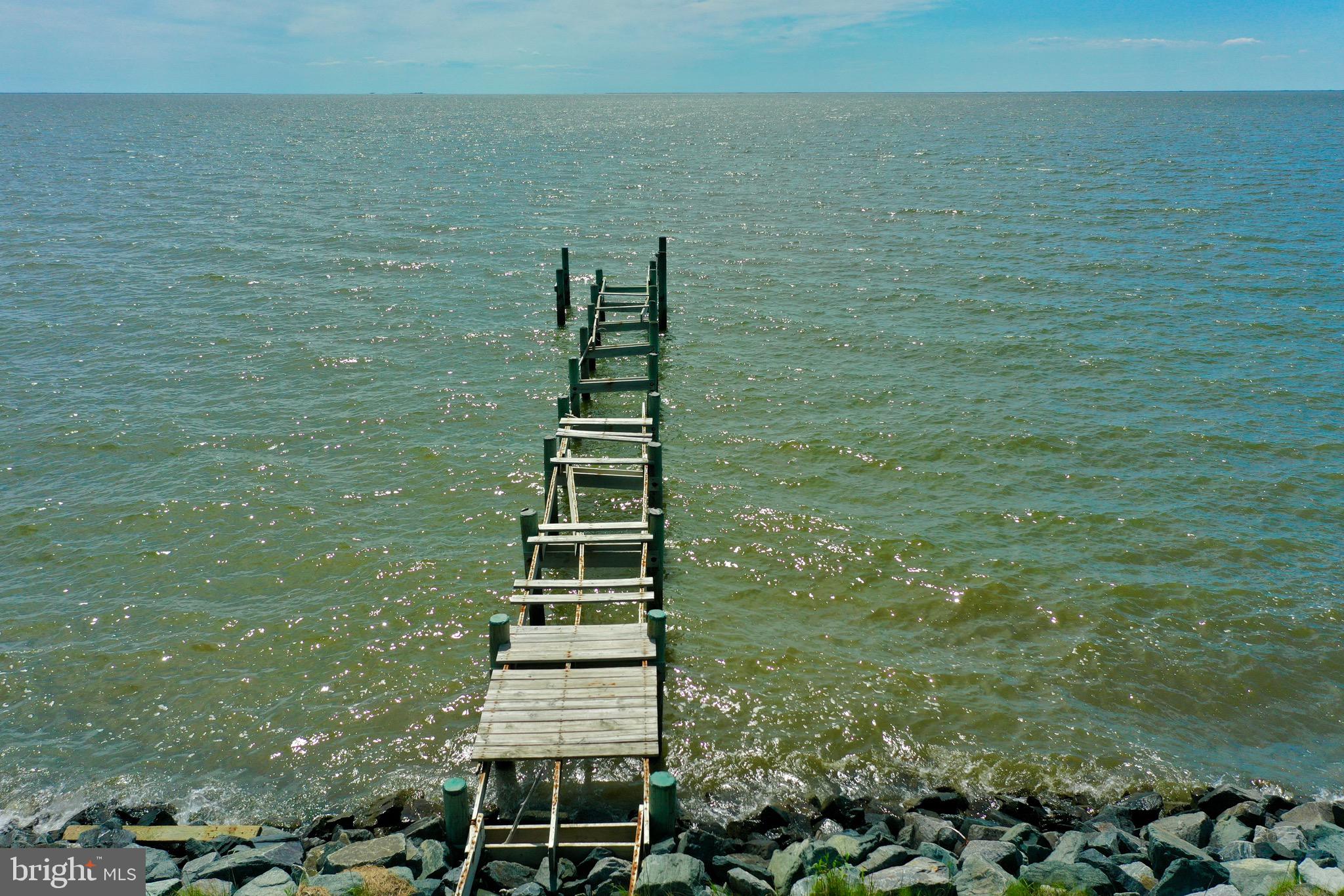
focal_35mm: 28
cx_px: 672
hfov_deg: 65.5
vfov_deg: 46.4
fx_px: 1045
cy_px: 448
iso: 100
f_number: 4
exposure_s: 1/100
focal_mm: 10.26
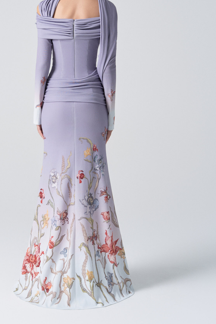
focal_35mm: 80
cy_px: 101
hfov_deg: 17.0
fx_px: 720
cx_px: 69
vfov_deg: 25.2
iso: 160
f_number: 7.1
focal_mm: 55
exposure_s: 1/160
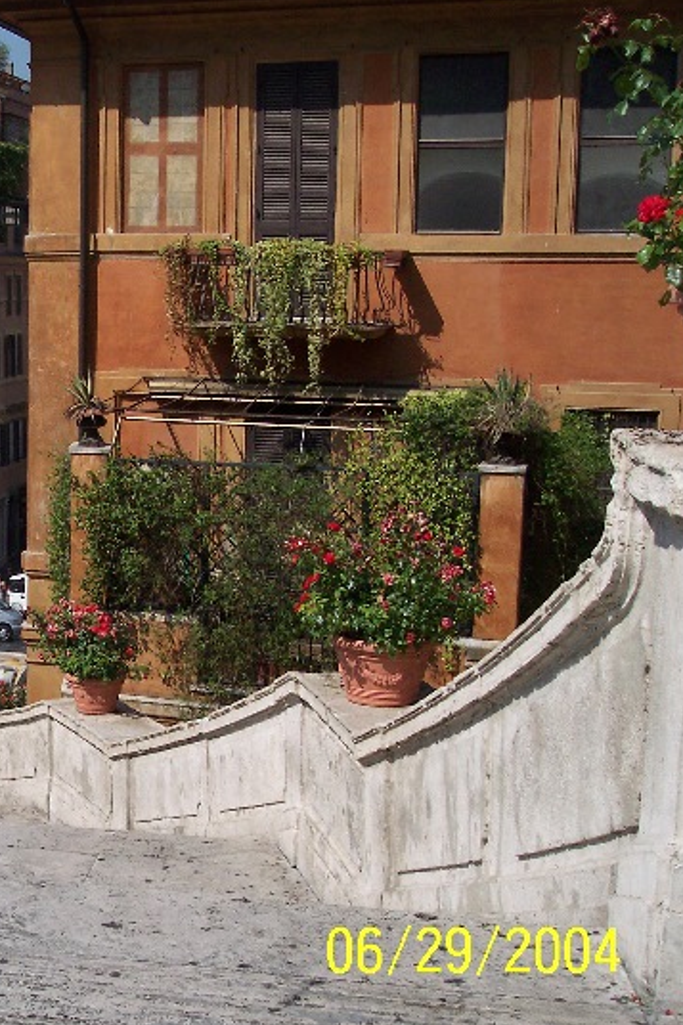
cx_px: -67
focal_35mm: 59
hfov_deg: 21.8
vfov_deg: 33.9
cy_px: 520
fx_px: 1680
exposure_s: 1/1000
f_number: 4.8
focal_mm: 8
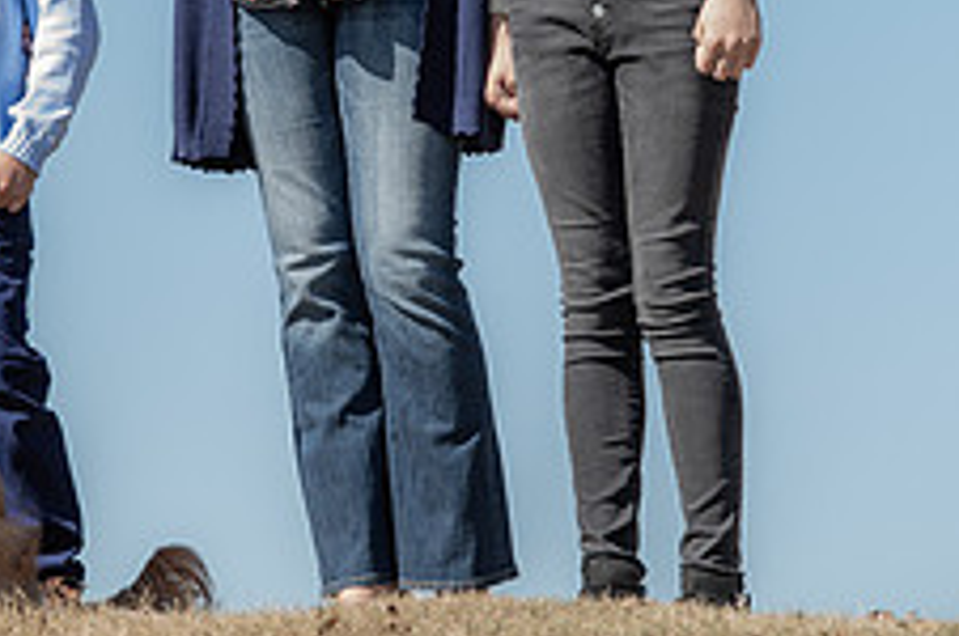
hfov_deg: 4.6
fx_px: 11944
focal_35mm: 449
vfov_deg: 3.1
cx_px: 318
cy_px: 119
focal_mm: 175
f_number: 5
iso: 50
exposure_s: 1/250
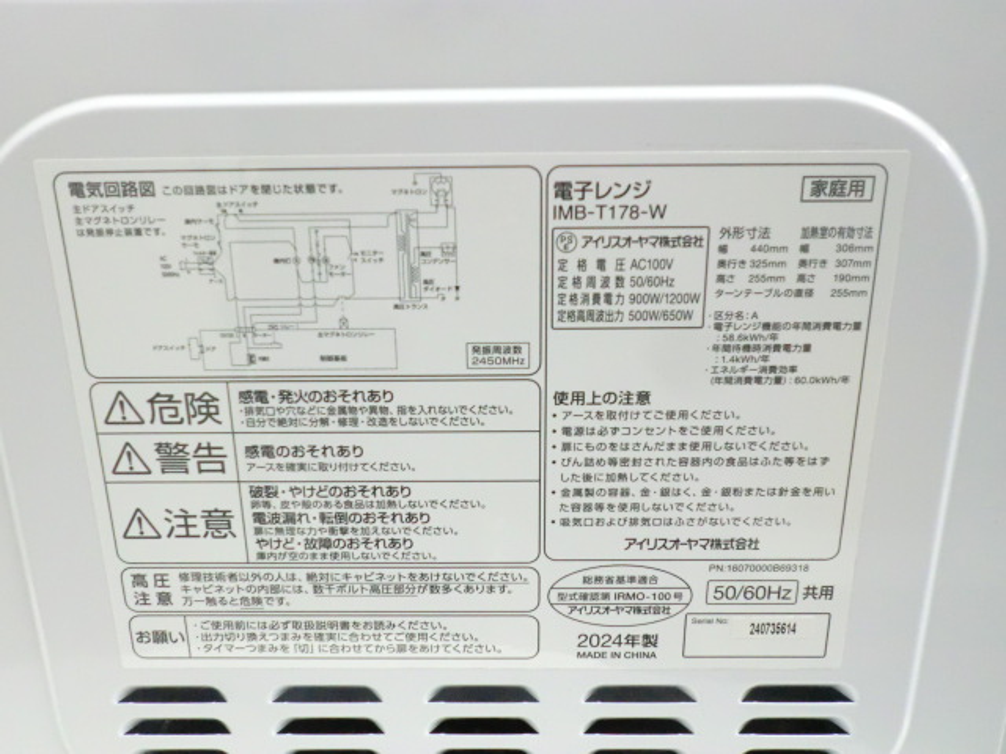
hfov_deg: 56.8
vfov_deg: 44.2
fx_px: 930
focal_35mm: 32
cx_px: 503
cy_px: 377
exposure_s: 1/40
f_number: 3.5
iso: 800
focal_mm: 5.8
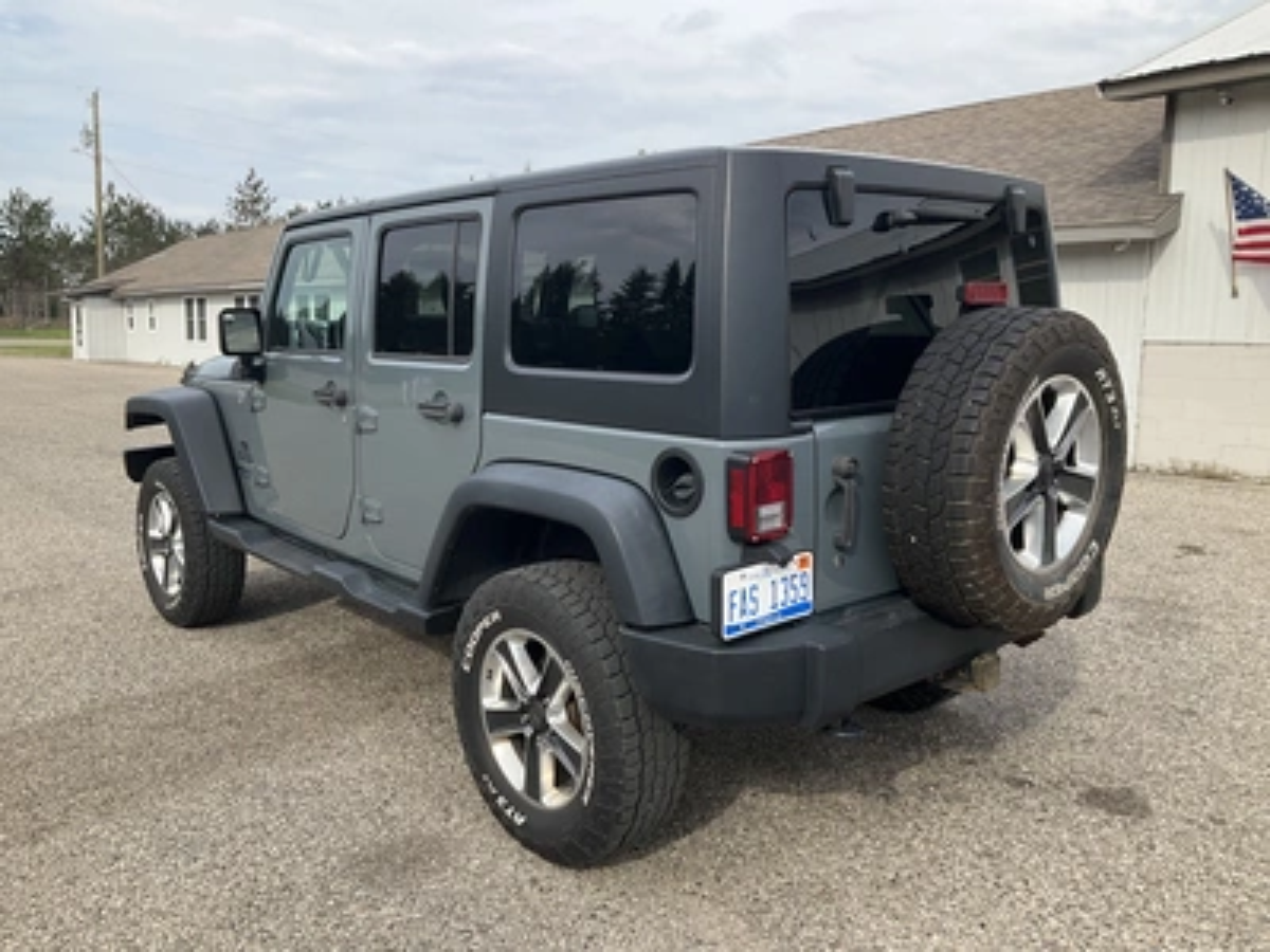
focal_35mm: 29
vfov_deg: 48.2
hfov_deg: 61.7
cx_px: 635
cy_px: 476
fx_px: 1064
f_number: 1.8
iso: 25
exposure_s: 1/842
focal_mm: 3
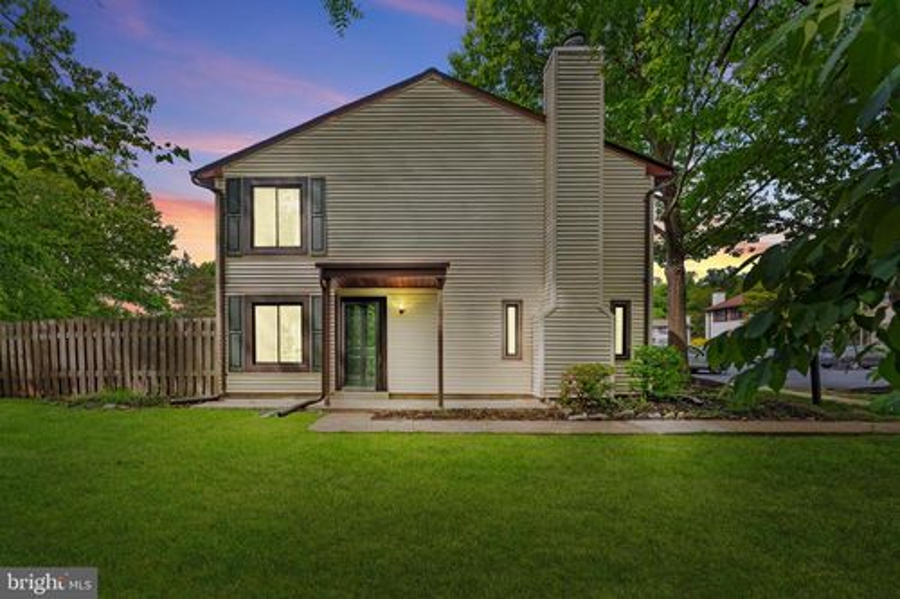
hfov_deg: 104.3
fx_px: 350
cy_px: 300
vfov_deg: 81.2
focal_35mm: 14
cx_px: 450
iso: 100
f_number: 7.1
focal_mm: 14
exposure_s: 1/100
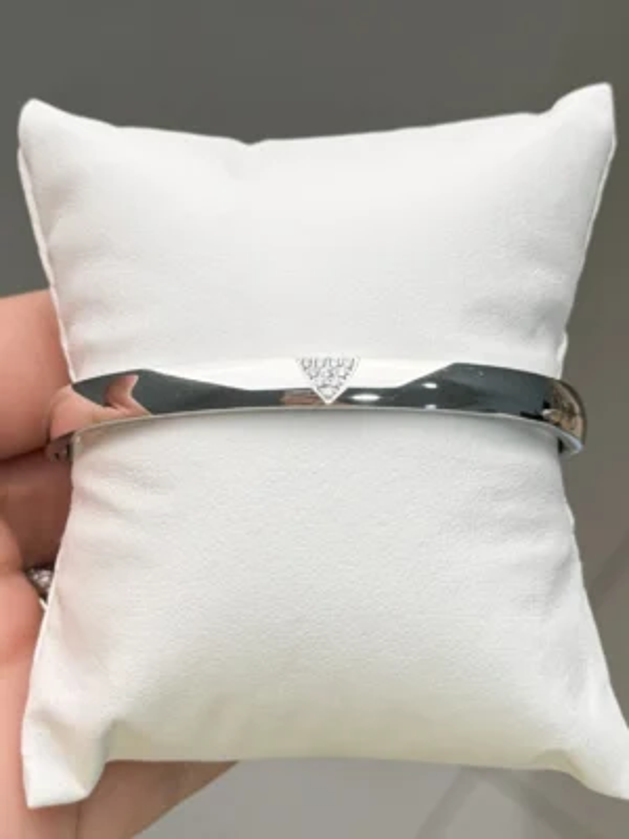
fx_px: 1163
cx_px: 314
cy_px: 420
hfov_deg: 30.3
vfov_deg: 39.7
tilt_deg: -77.3
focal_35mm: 48
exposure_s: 1/786
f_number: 1.78
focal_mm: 6.76
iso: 64
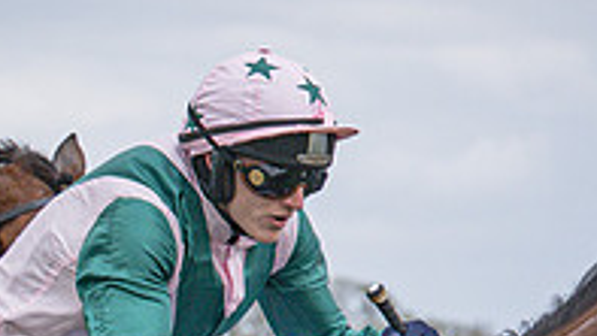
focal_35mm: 417
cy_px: 773
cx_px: 1037
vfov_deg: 2.9
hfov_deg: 5.1
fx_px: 6604
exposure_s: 1/3200
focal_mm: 70
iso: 400
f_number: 4
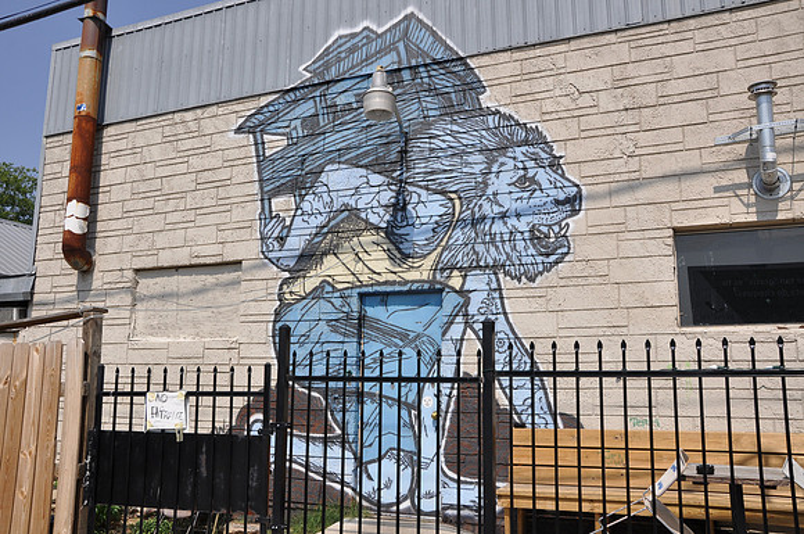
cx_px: 402
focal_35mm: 33
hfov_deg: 57.3
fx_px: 736
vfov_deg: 39.9
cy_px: 267
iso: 200
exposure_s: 1/125
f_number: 11
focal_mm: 22
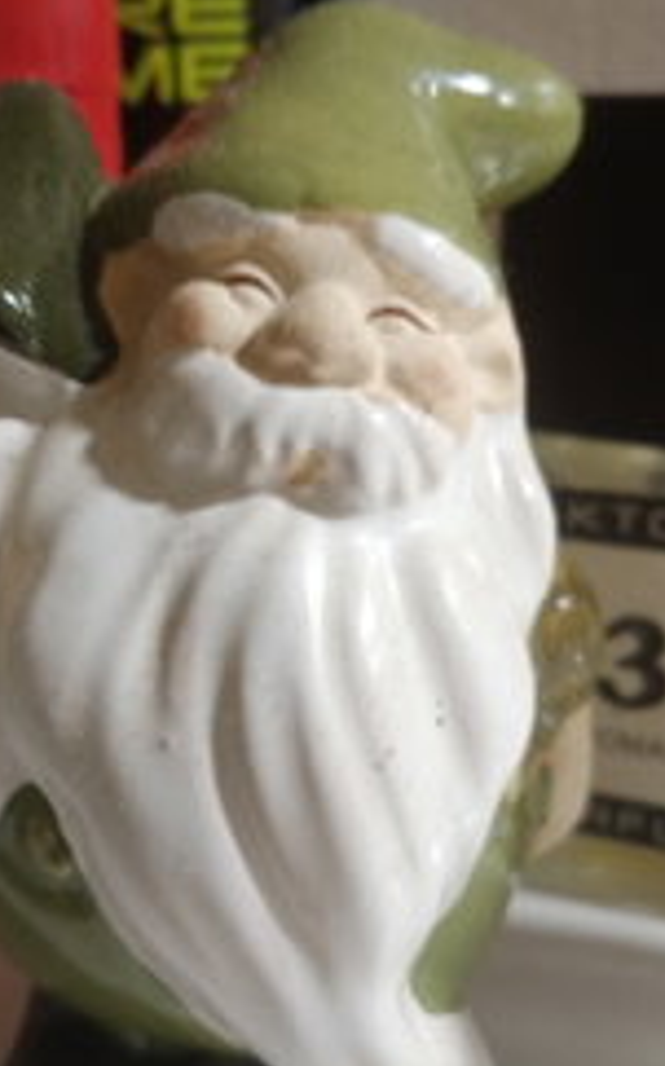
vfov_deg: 41.1
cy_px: 555
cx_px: 286
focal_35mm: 49
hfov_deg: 26.3
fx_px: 1423
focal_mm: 4.05
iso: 175
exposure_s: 1/33.3
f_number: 1.8
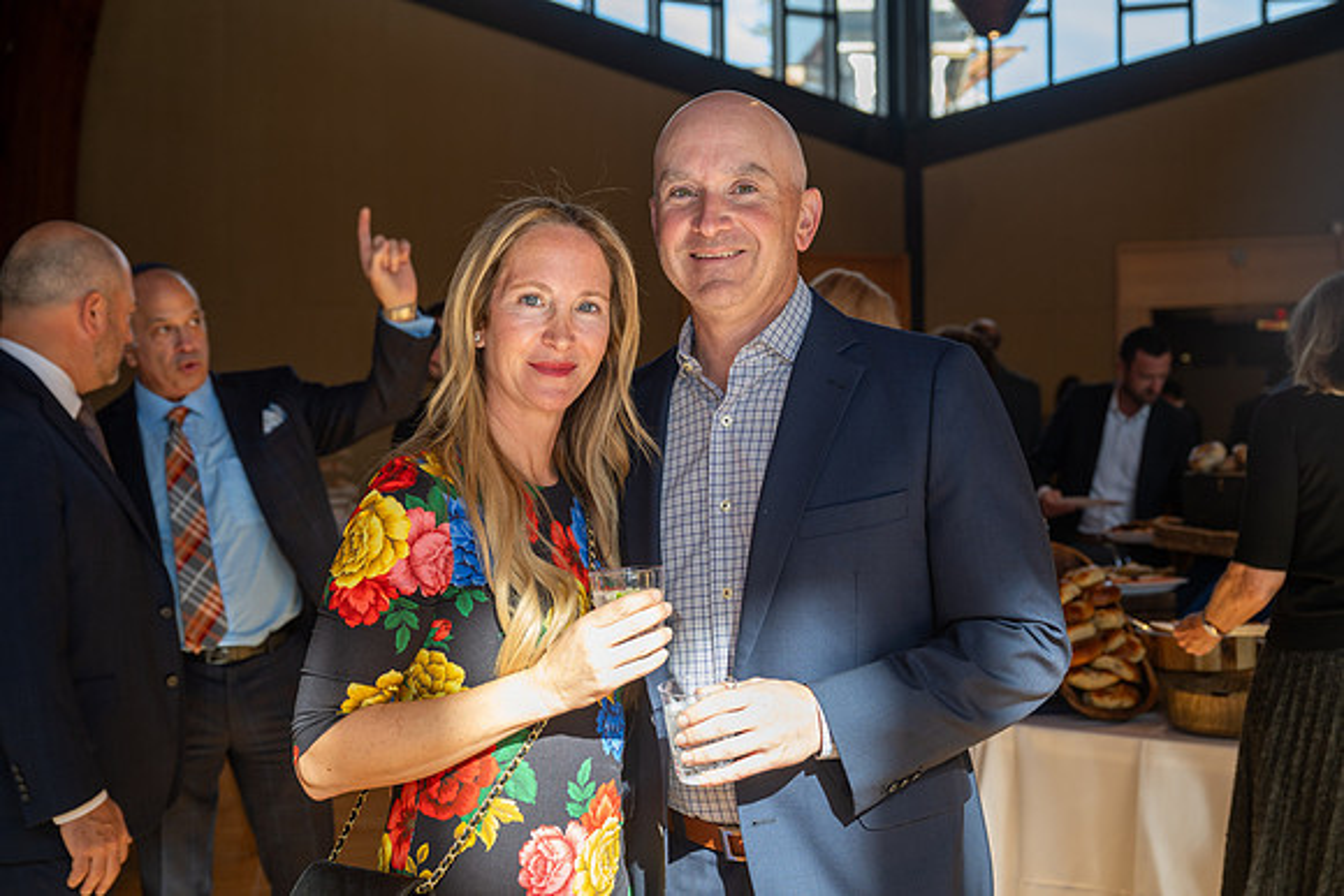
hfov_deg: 46.4
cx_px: 672
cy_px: 448
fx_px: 1568
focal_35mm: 42
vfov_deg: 31.9
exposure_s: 1/160
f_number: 4.5
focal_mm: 42
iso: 200
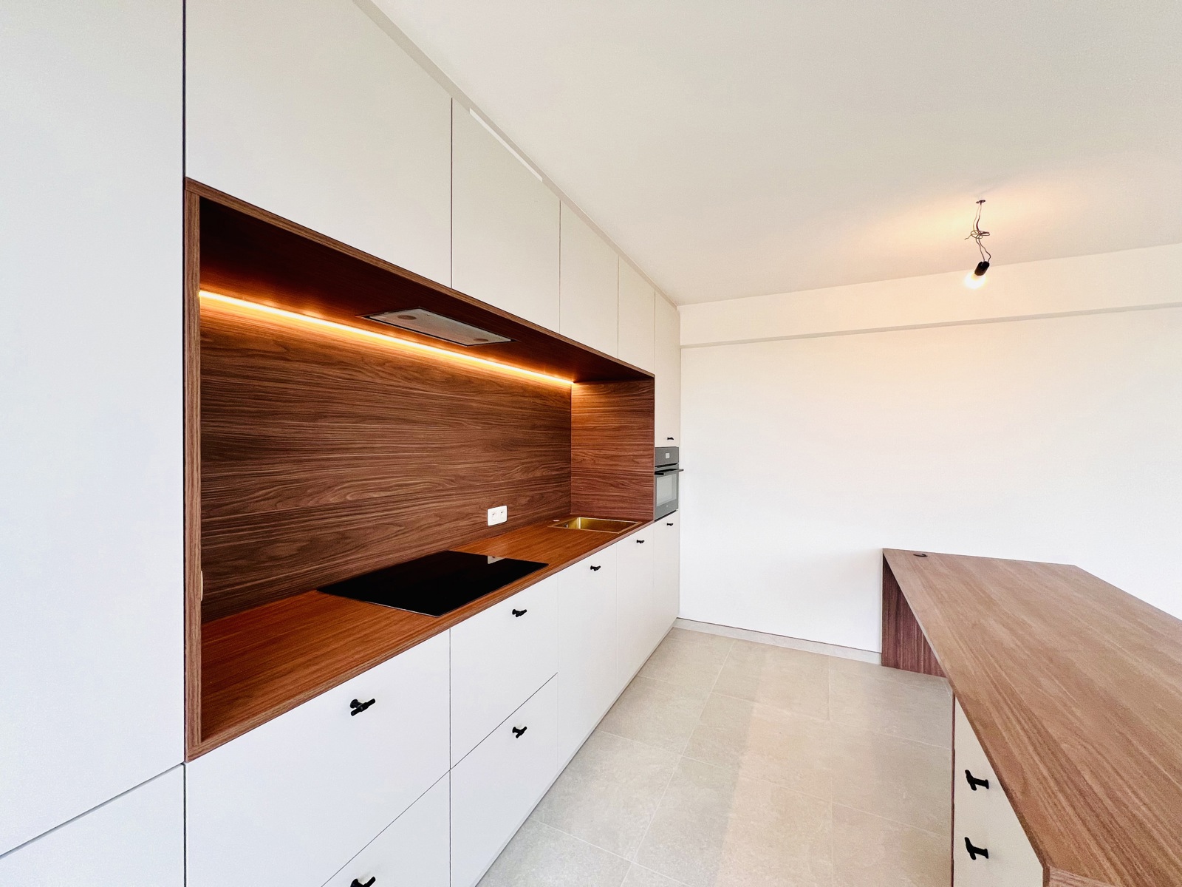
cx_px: 591
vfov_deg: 89.9
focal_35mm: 13
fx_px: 444
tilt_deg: +0.4
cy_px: 444
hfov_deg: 106.2
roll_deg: +0.3
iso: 80
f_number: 1.8
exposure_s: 1/99
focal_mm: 1.57
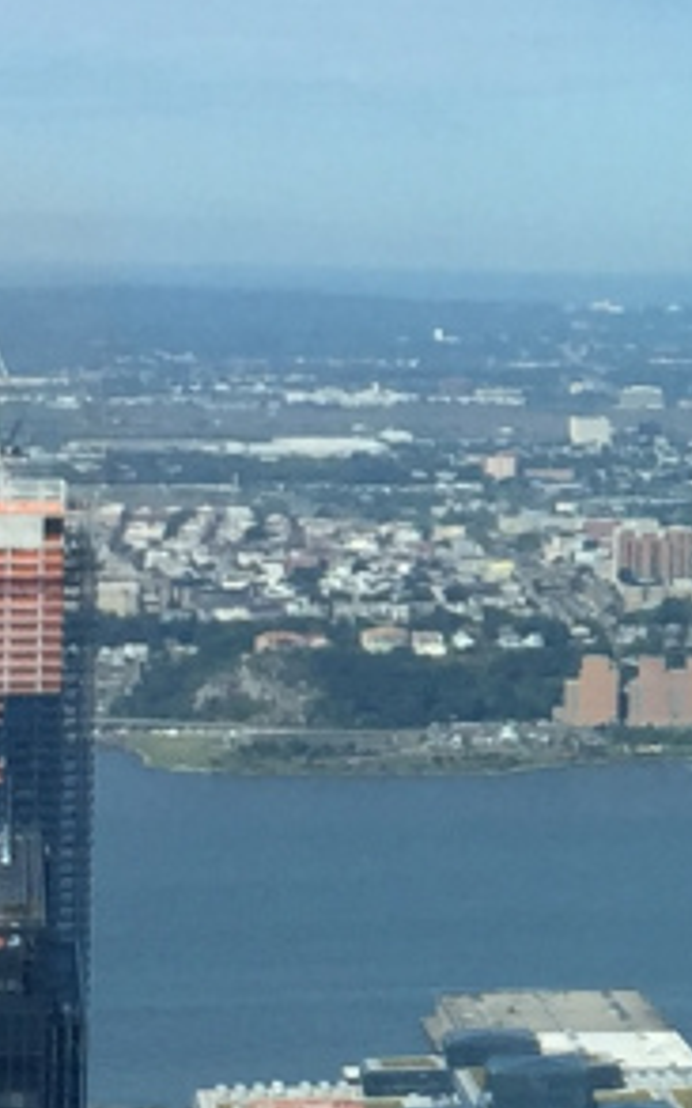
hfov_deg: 7.4
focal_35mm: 168
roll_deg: -1.0
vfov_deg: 12.5
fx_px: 5072
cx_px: 1592
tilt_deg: -1.9
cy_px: 382
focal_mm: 4.15
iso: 32
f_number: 2.2
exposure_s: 1/1522
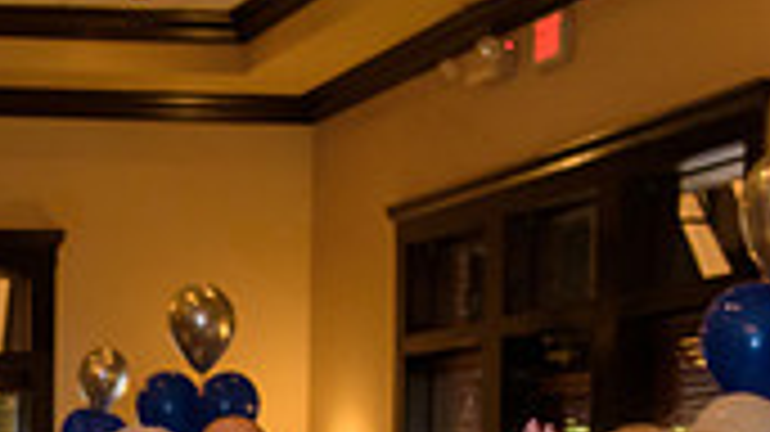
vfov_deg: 9.6
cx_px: -122
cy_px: 754
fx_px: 2469
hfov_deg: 17.0
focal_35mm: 121
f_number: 3.2
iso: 1600
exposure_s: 1/125
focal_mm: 34
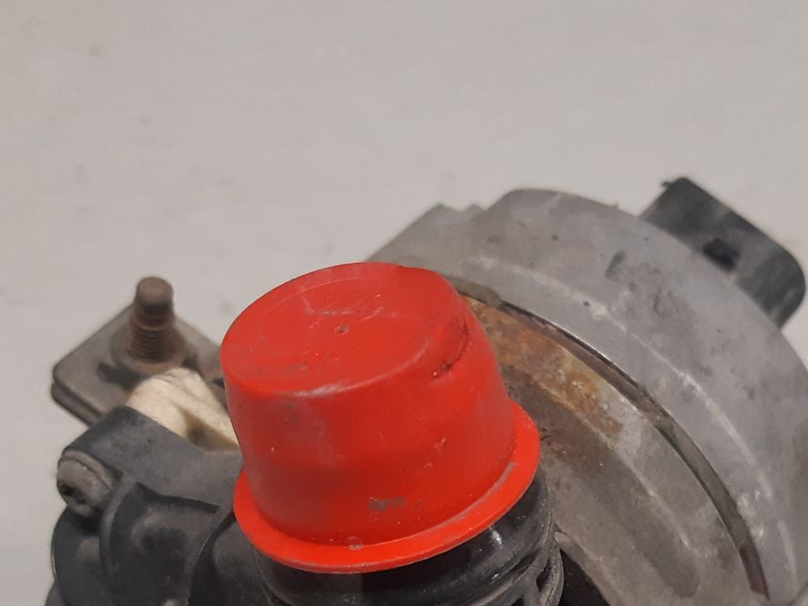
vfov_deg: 23.2
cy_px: 641
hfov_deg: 32.1
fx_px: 1401
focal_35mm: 60
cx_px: 481
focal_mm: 3.93
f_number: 1.7
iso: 160
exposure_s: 1/50
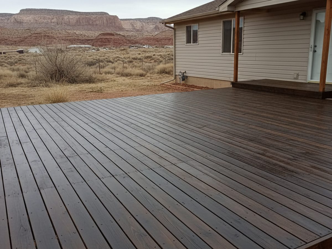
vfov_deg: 53.1
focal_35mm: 26
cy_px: 124
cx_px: 166
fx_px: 249
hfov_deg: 67.3
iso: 346
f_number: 1.6
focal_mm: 5.7
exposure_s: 1/1274
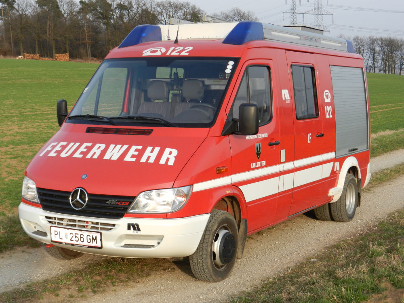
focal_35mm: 60
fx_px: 700
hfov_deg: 32.2
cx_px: 202
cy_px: 152
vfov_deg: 24.4
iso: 160
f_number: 4.5
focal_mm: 10.9
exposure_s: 1/320
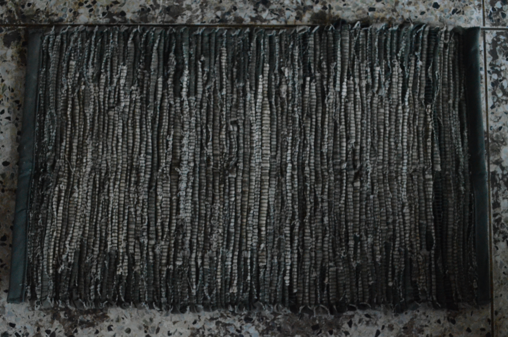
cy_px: 168
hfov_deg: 49.6
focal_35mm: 39
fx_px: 549
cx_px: 254
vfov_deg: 34.1
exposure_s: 1/250
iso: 6400
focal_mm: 26
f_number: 8
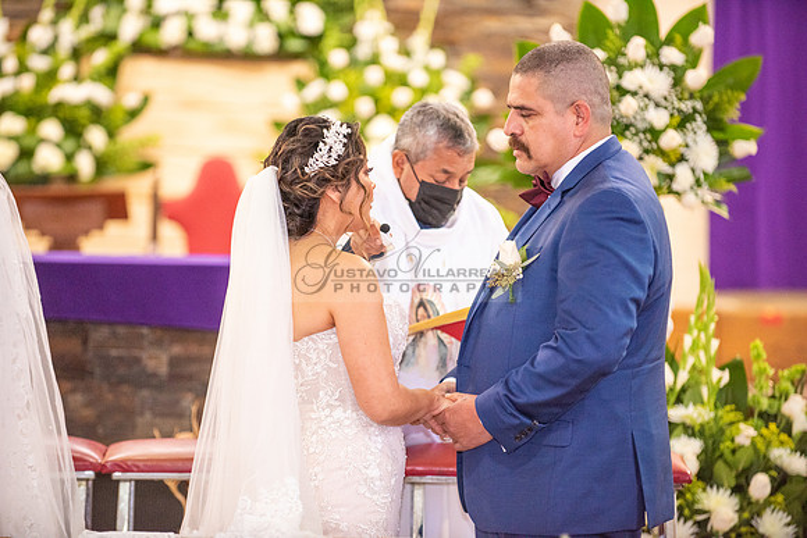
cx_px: 404
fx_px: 3812
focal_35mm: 170
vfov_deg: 8.1
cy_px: 269
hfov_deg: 12.1
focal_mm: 170
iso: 2000
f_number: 2.8
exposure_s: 1/160
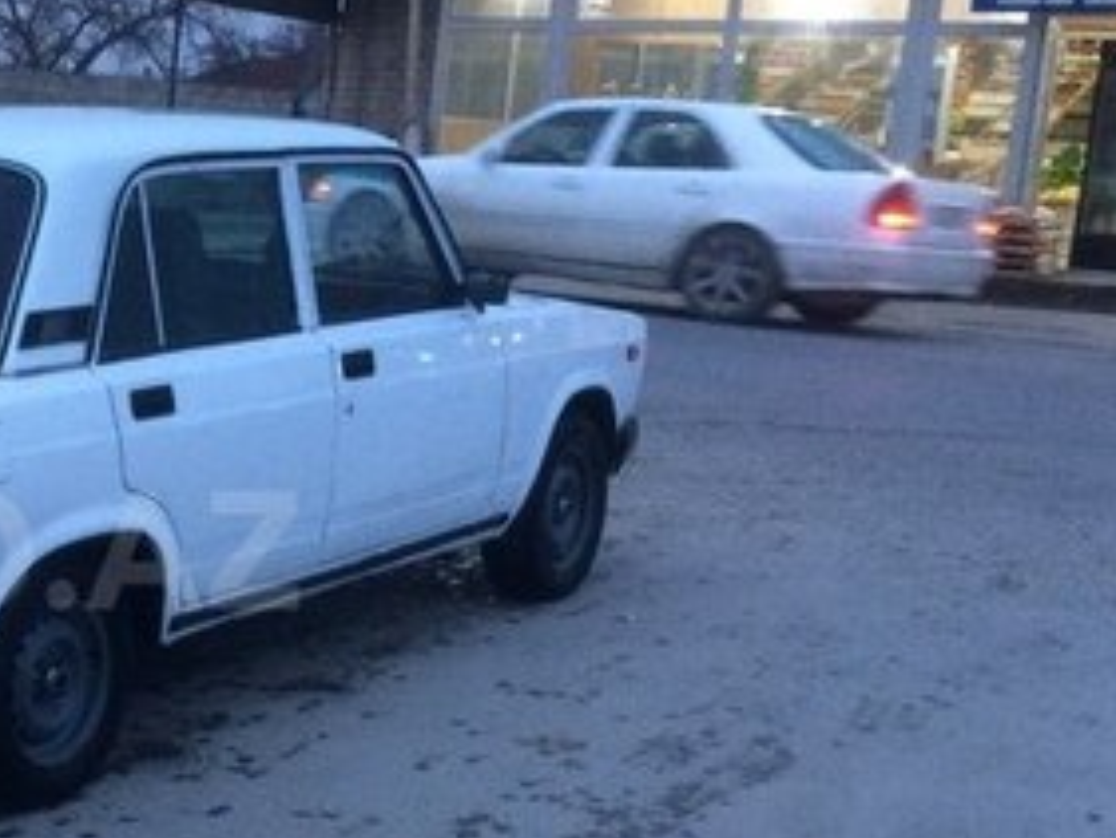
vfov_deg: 21.6
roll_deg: -3.4
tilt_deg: -10.9
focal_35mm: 68
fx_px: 2193
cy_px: 550
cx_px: -107
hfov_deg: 26.4
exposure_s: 1/33
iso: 160
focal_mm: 4.15
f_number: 2.2
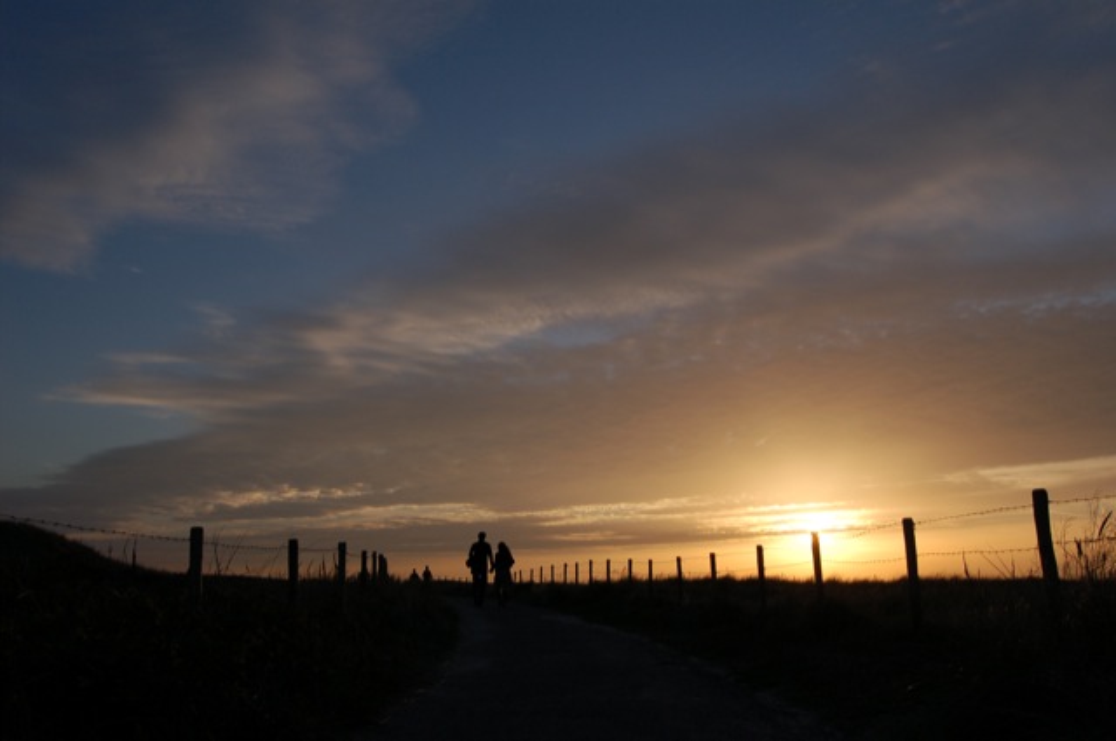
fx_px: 836
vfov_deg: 47.8
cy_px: 370
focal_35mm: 27
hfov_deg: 67.4
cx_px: 558
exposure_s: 1/320
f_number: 10
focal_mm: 18
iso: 200
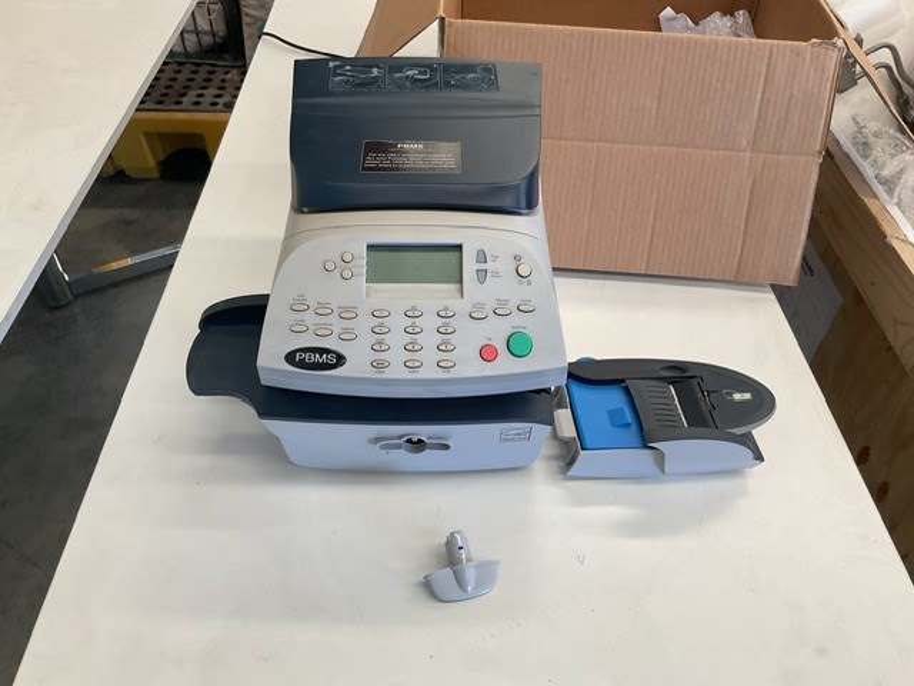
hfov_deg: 61.7
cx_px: 457
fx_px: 766
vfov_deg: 48.2
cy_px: 343
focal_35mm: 29
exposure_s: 1/120
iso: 64
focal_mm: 3
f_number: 1.8
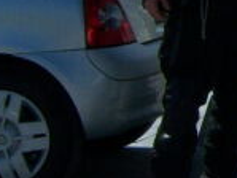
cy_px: -130
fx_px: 1980
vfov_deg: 5.1
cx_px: 678
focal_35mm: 289
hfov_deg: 6.3
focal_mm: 7.5
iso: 80
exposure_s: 1/1250
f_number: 4.8
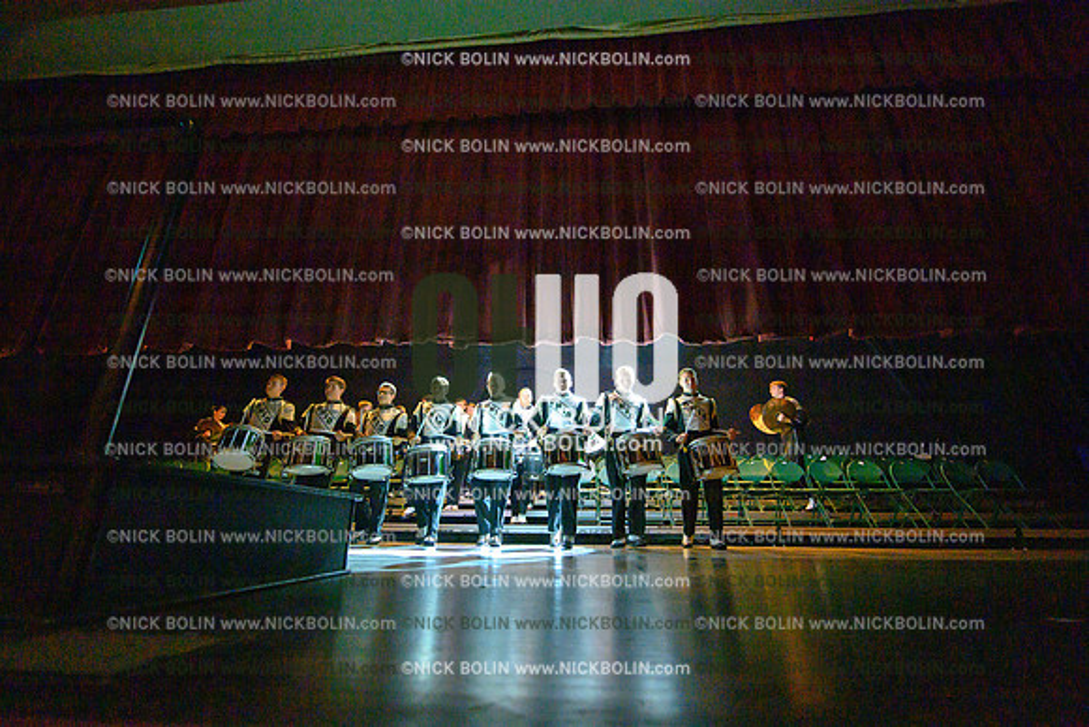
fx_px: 484
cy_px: 364
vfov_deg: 73.8
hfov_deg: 96.7
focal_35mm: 16
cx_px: 544
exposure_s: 1/200
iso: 25600
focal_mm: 16
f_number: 2.8
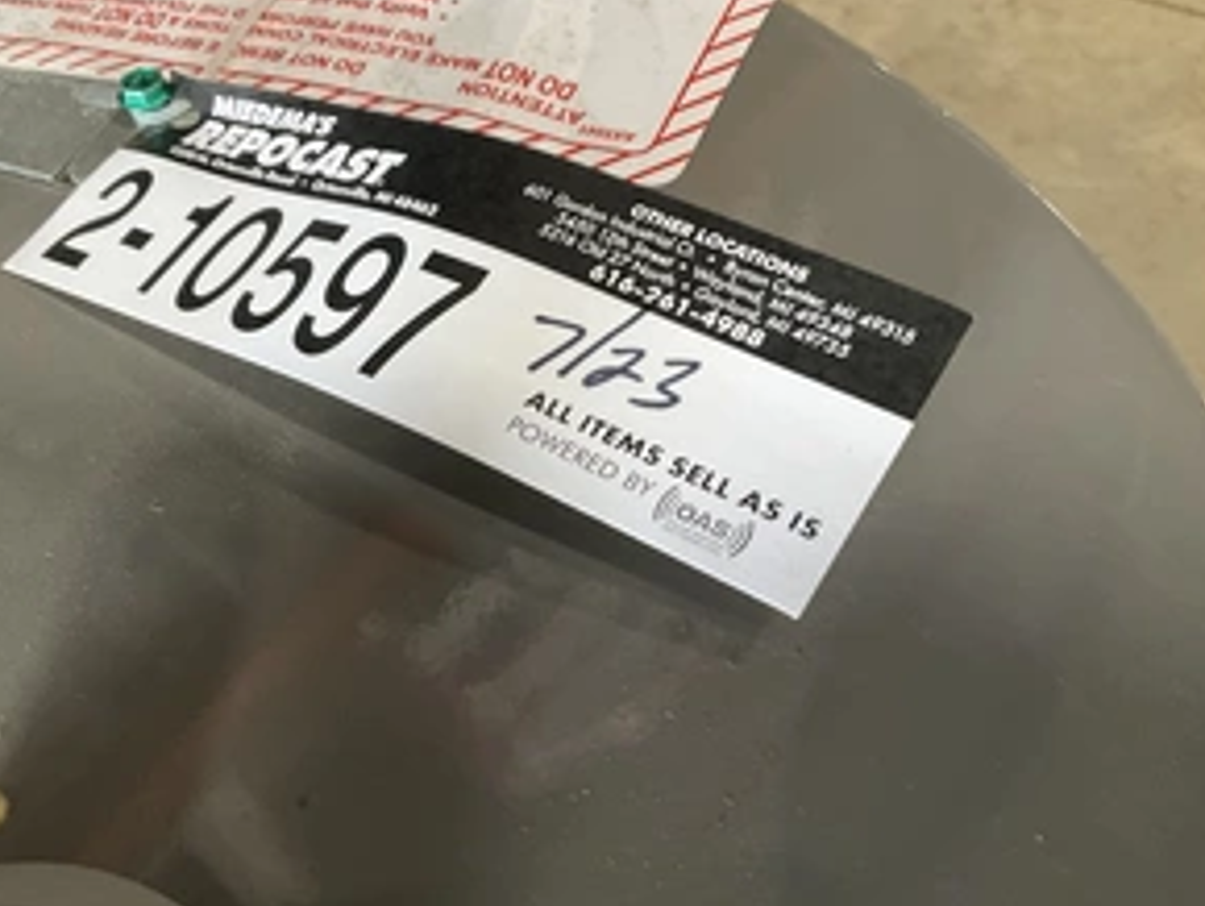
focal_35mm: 40
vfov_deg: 36.0
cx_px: 420
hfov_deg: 46.2
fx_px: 1394
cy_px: 465
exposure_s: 1/60
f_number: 1.8
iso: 125
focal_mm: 3
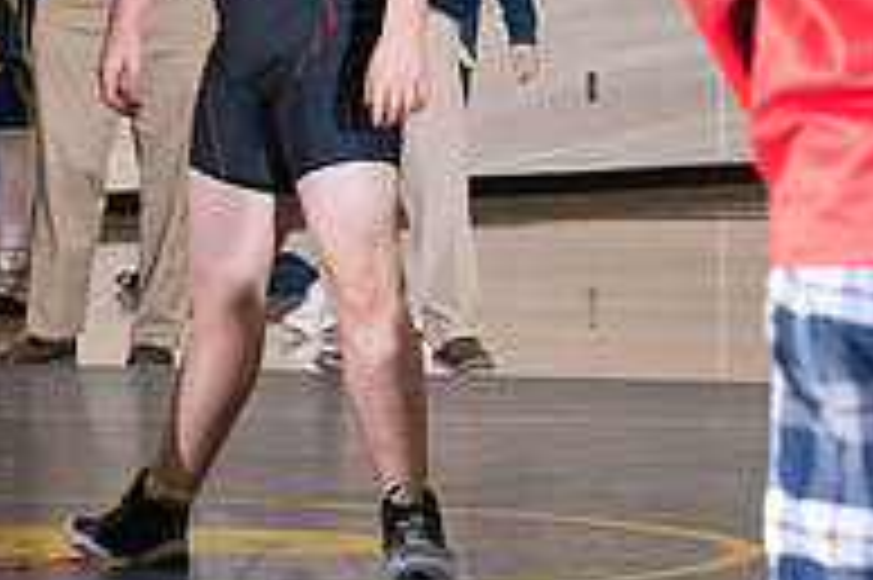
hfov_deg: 5.1
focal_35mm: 403
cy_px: 40
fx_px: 9764
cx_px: -302
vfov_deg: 3.4
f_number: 5.6
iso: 2000
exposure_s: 1/250
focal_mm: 90
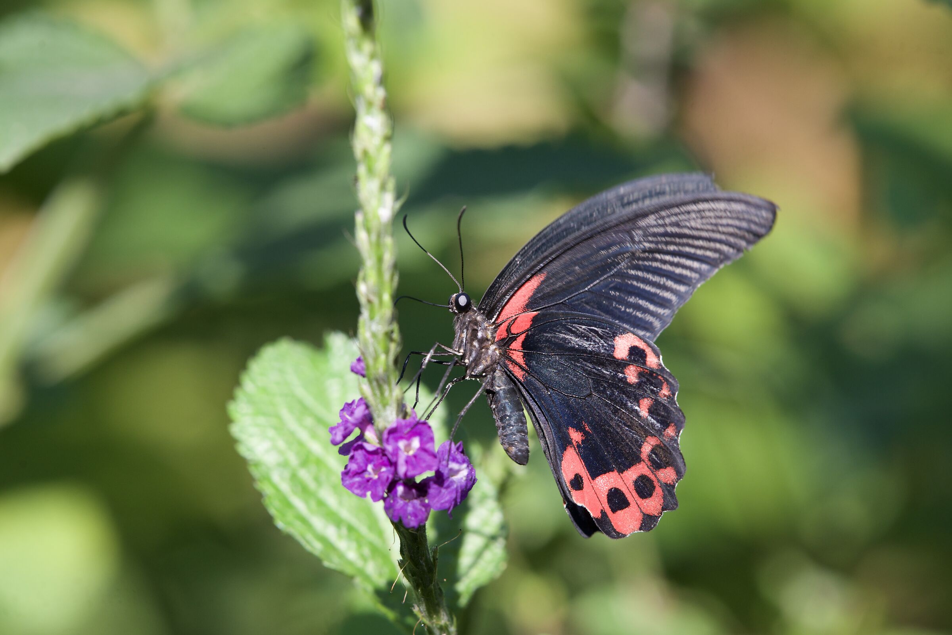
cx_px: 476
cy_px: 318
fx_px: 12697
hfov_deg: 4.3
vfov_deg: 2.9
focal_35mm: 480
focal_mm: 480
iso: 800
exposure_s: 1/400
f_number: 6.3
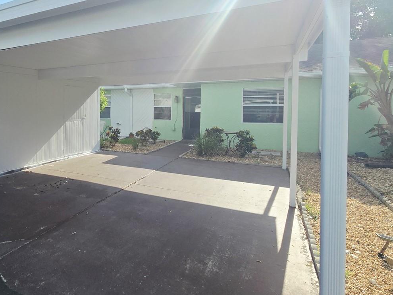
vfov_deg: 62.9
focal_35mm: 21
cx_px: 124
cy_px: 118
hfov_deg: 75.9
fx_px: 238
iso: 50
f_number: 2.2
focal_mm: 2.2
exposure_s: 1/2937
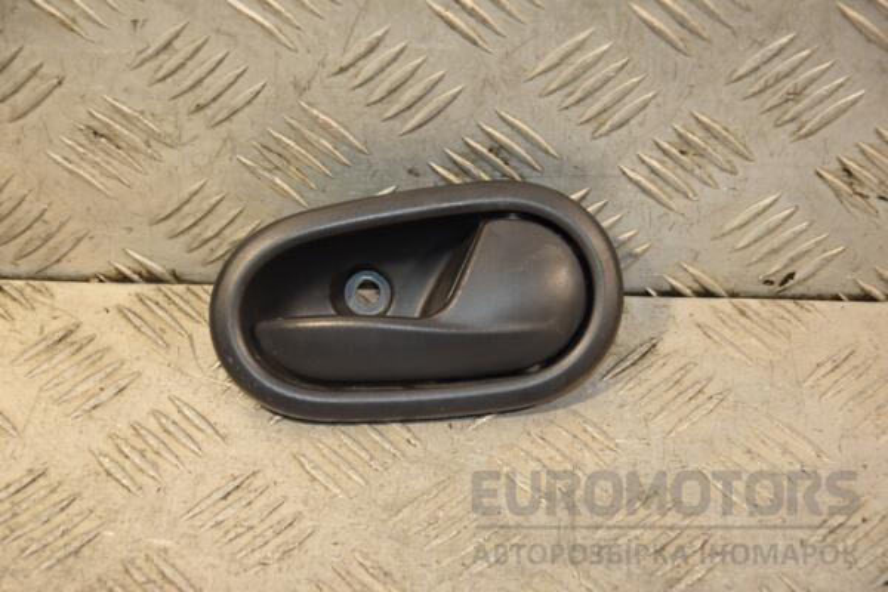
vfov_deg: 12.2
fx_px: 2775
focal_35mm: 112
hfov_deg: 18.2
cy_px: 296
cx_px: 444
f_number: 5.3
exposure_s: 1/125
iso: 800
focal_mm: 75
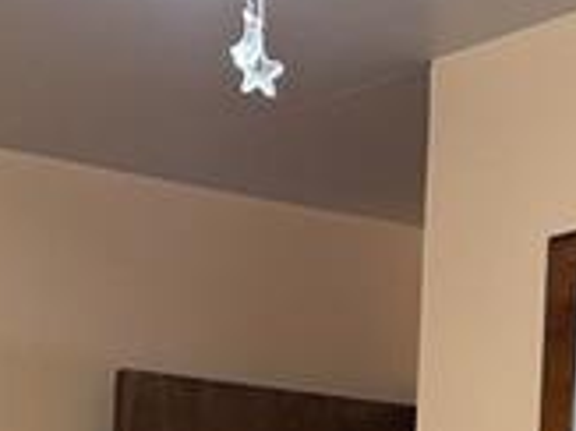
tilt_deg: -1.3
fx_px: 2511
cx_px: 191
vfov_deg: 9.4
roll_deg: -1.9
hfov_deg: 13.1
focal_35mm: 151
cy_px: 767
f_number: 1.78
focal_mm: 6.76
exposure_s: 1/71
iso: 200
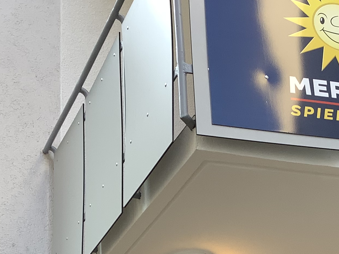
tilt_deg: +18.5
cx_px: 218
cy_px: 318
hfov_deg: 24.0
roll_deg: +2.5
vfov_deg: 17.3
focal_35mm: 81
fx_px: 793
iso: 32
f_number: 2.4
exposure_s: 1/100
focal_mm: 3.3
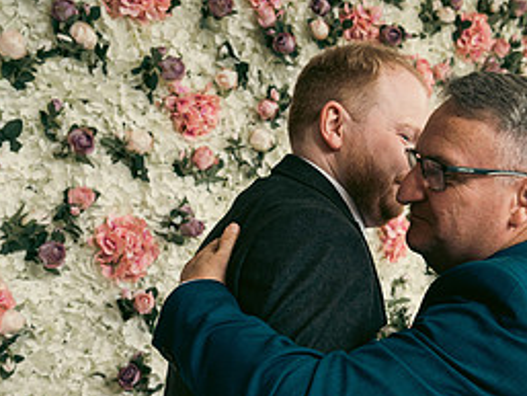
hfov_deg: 34.3
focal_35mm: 52
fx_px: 792
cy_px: 315
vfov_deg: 27.5
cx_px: 498
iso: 500
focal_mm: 24
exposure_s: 1/160
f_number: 3.5
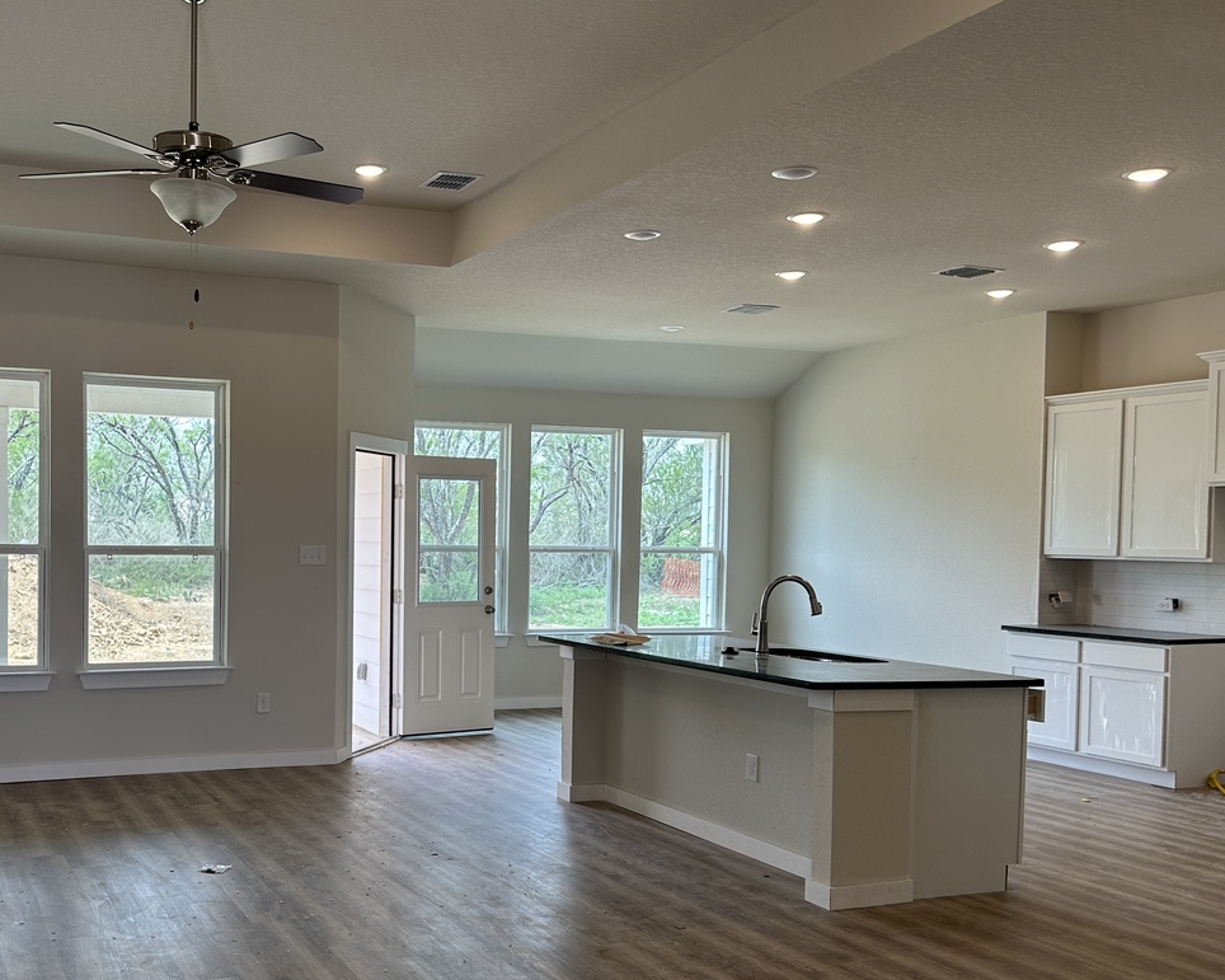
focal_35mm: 35
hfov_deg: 50.1
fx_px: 1269
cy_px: 589
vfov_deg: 42.0
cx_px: 356
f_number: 1.78
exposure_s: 1/271
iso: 80
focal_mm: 6.86
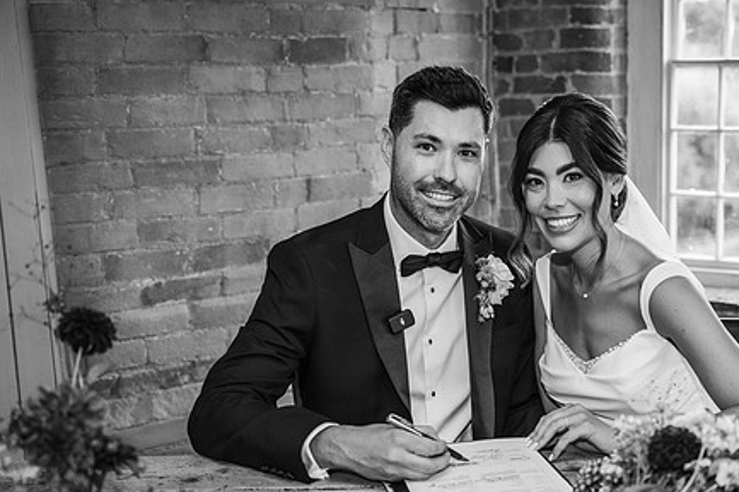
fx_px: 1087
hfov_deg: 37.2
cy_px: 301
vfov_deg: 25.4
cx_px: 485
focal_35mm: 53
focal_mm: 39
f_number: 2.8
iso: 720
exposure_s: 1/200
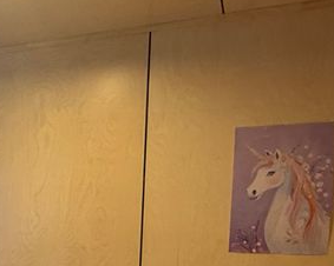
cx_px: -64
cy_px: 270
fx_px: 573
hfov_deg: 28.4
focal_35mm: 58
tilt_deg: -4.8
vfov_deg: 24.9
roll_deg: -0.9
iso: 320
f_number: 2.2
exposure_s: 1/100
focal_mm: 2.22
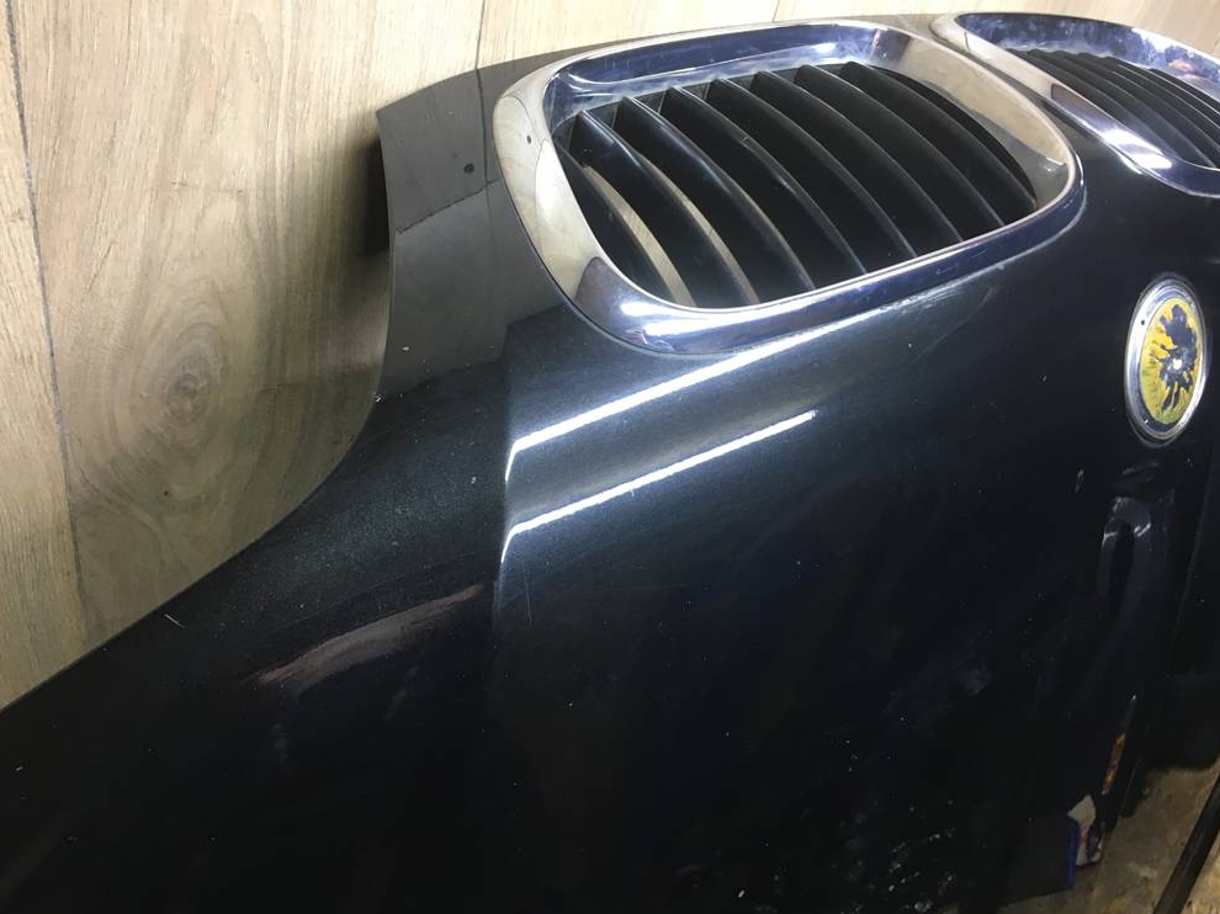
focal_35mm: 30
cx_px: 603
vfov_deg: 46.8
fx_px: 1057
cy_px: 453
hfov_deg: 60.0
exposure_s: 1/33
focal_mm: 4.15
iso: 64
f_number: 2.2
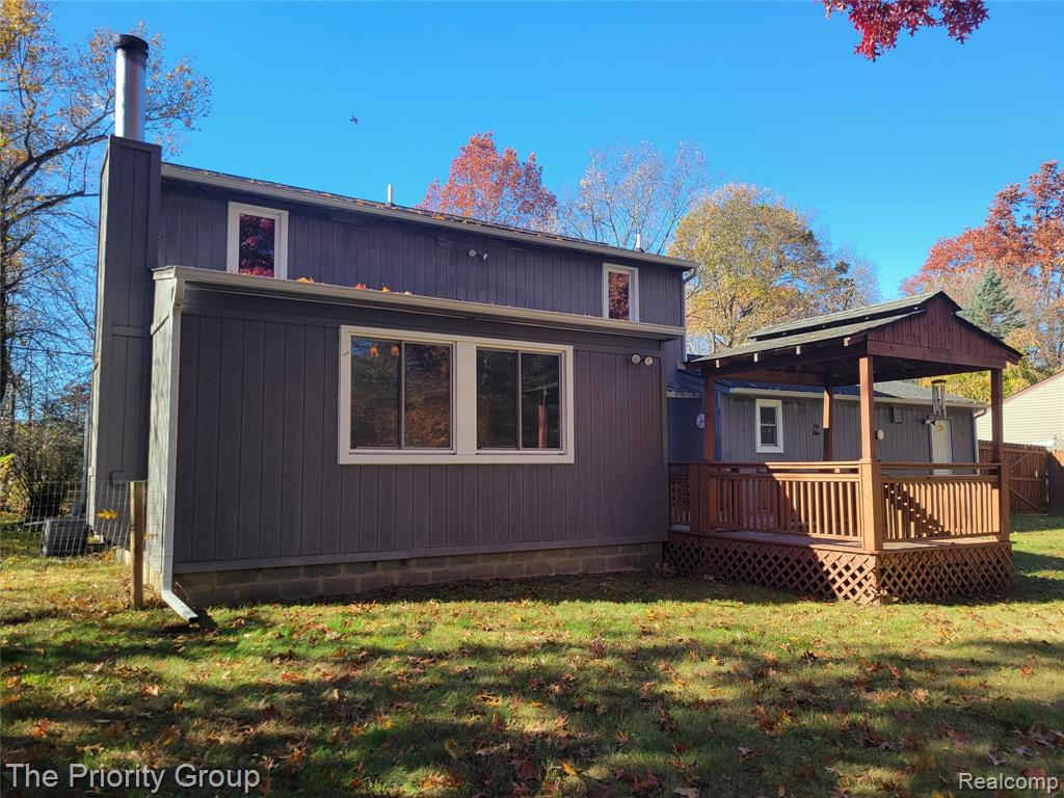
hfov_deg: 67.3
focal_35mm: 26
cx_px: 532
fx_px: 799
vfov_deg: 53.1
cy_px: 399
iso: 40
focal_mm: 5.4
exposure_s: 1/593
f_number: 1.8
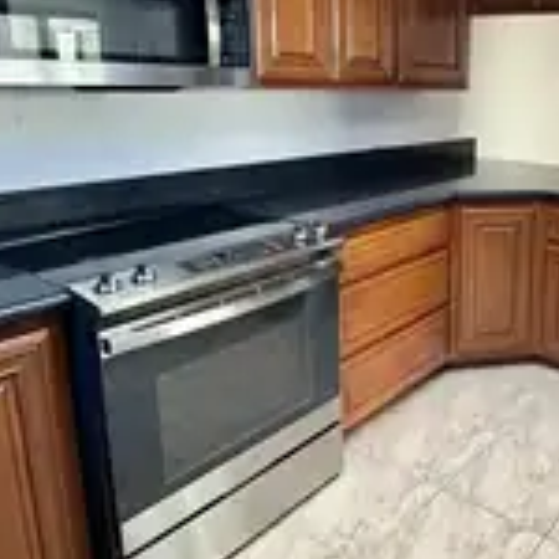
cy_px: 212
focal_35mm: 33
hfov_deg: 45.1
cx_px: 503
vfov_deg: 49.3
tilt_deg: -12.0
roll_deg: -1.6
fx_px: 603
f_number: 2.2
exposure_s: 1/60
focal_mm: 2.22
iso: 160
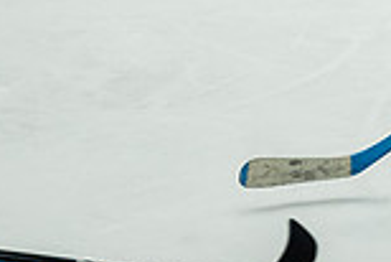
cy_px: -146
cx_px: 713
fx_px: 5979
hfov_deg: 3.7
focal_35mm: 550
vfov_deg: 2.5
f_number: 2.8
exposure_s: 1/1000
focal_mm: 75
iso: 2500
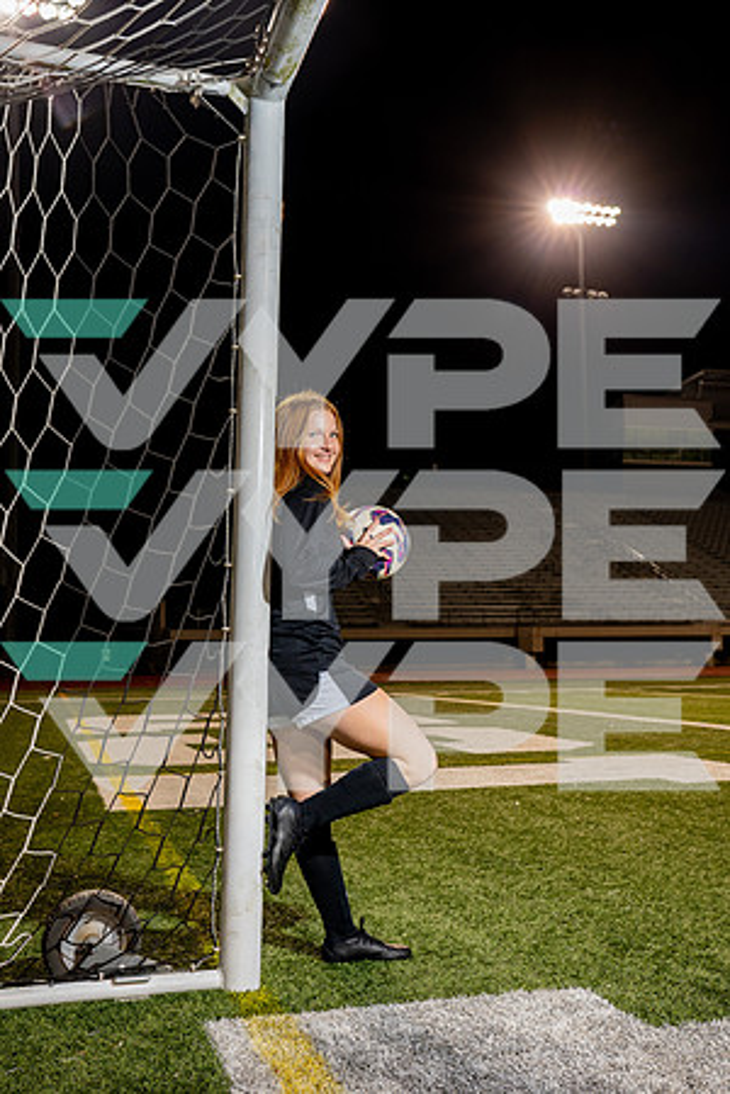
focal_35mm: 38
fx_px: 1156
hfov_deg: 35.1
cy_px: 547
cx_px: 365
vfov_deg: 50.7
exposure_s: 1/250
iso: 800
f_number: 5.6
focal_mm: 38
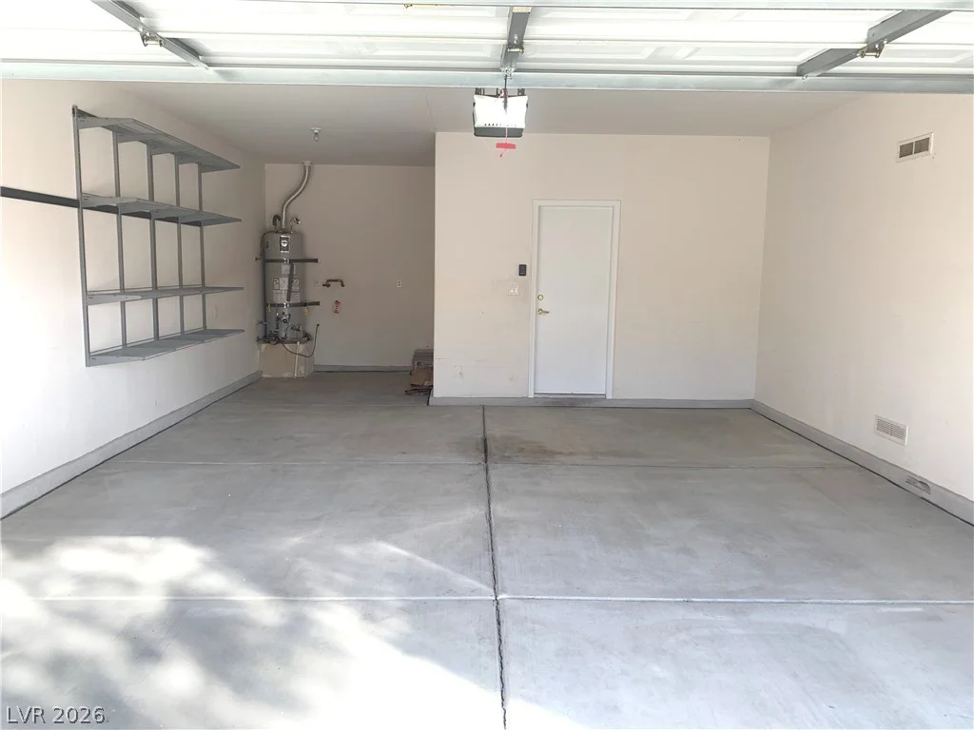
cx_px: 487
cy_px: 365
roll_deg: -0.6
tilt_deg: -7.6
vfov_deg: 53.1
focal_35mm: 26
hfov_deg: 67.3
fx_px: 732
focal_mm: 4.25
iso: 32
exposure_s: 1/121
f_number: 1.8
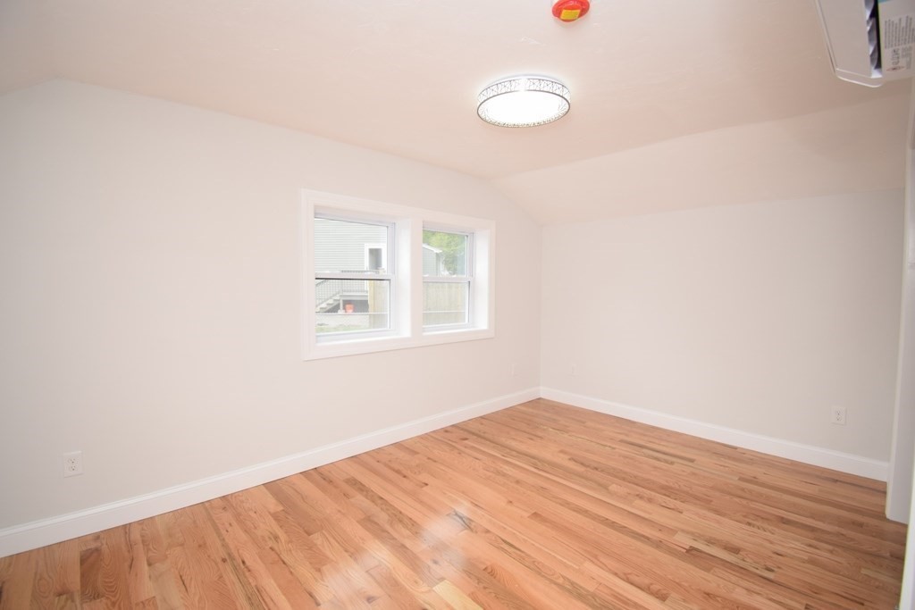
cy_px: 305
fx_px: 381
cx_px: 458
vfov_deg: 77.3
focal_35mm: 15
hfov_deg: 100.4
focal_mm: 10
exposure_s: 1/125
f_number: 5.6
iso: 250
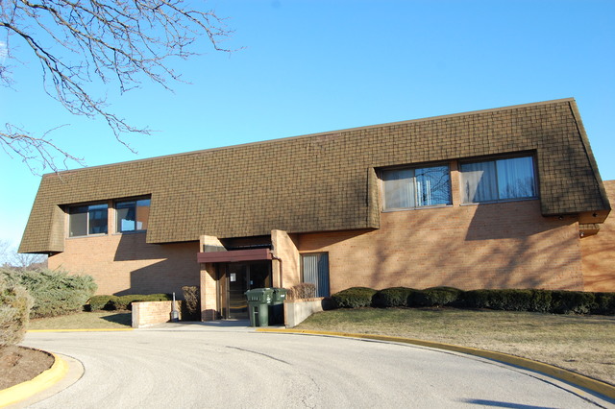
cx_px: 308
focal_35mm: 34
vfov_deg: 38.3
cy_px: 204
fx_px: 589
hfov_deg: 55.1
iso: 200
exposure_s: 1/250
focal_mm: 23
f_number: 8
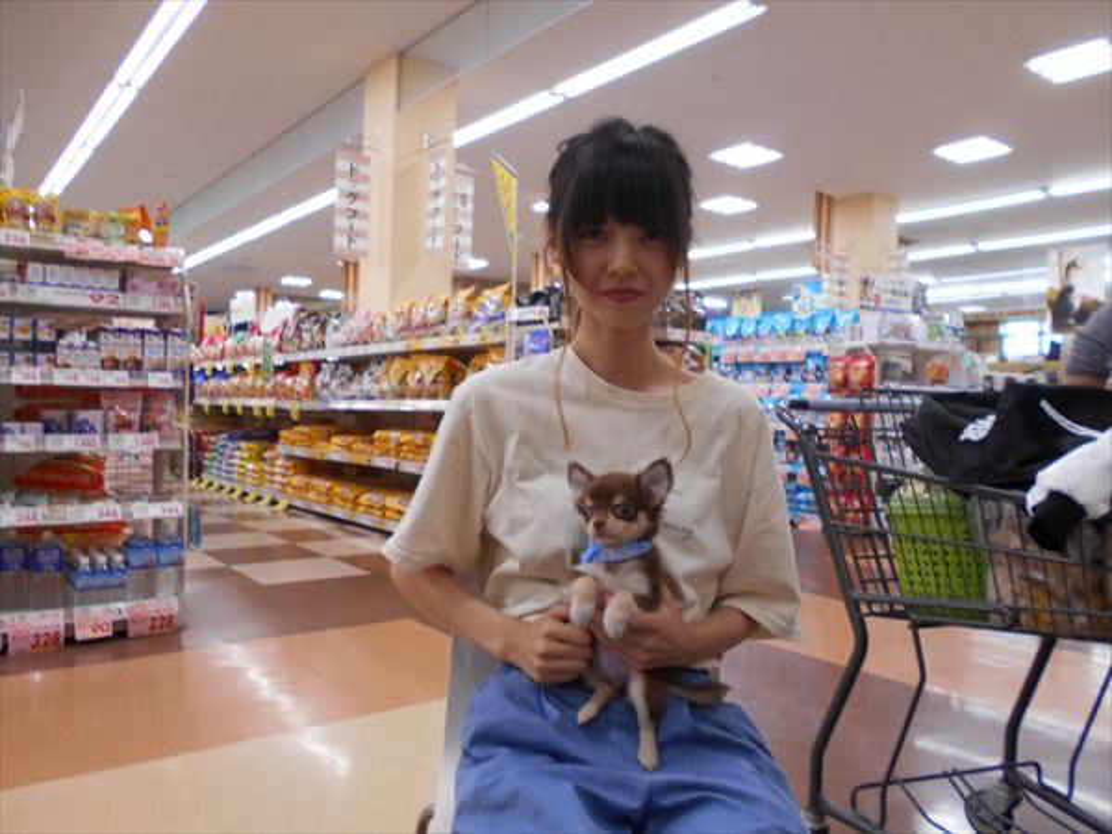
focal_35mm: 26
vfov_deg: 53.1
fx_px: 835
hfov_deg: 67.3
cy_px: 417
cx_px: 556
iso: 125
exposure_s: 1/30
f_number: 3.2
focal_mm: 4.6
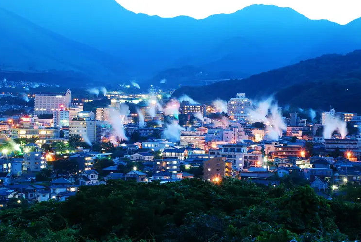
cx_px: 187
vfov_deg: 17.8
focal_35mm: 77
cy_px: 121
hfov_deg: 26.3
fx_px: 773
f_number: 10
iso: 320
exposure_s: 15.8
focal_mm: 48
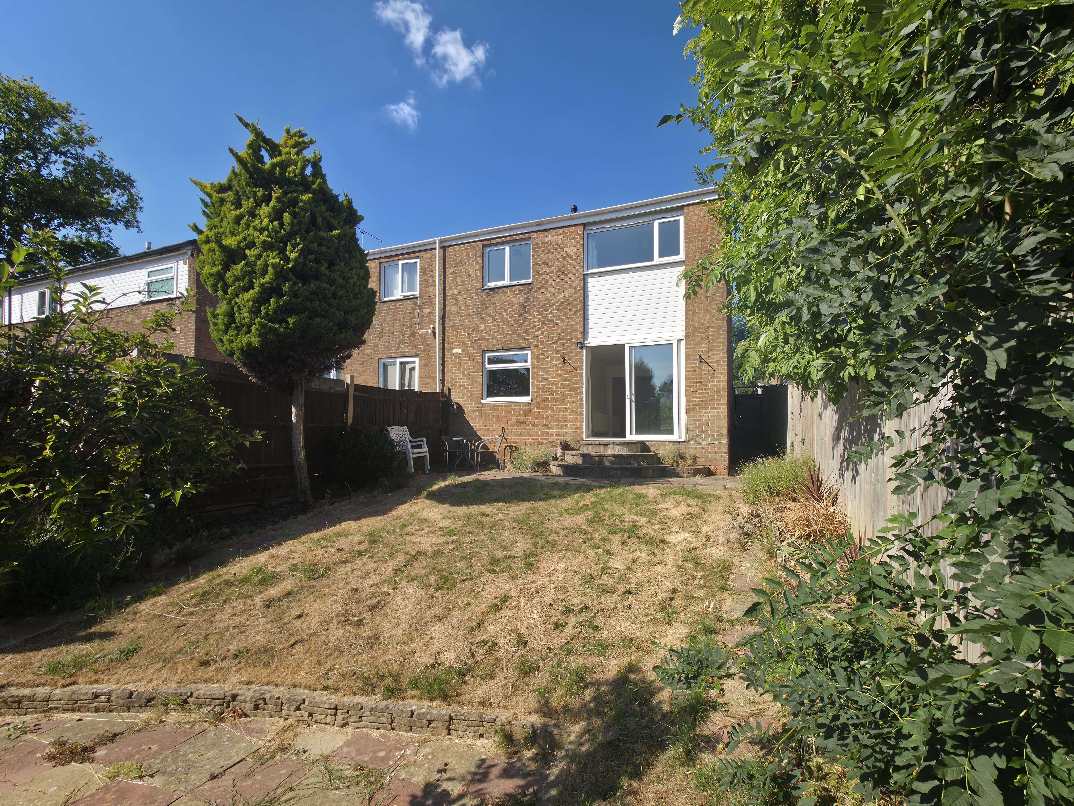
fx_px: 434
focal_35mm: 14
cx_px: 570
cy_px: 427
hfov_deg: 101.9
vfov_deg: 85.6
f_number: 1.9
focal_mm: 2.2
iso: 20
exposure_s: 1/3172
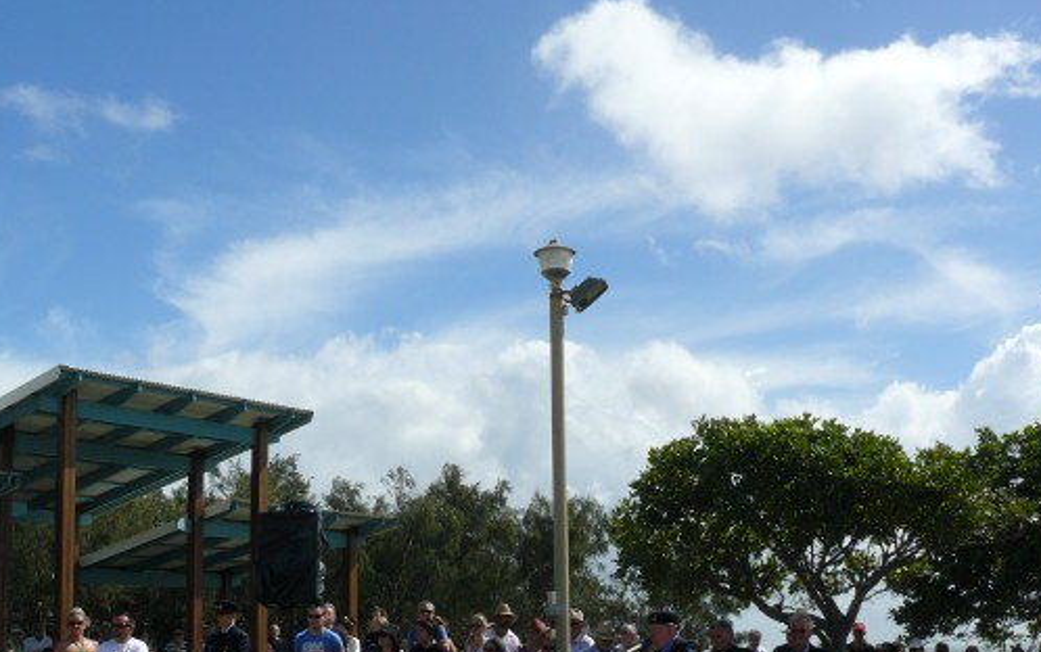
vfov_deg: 26.2
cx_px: 569
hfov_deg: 41.0
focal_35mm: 49
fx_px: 1391
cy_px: 464
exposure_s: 1/400
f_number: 7.1
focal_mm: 6
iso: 100
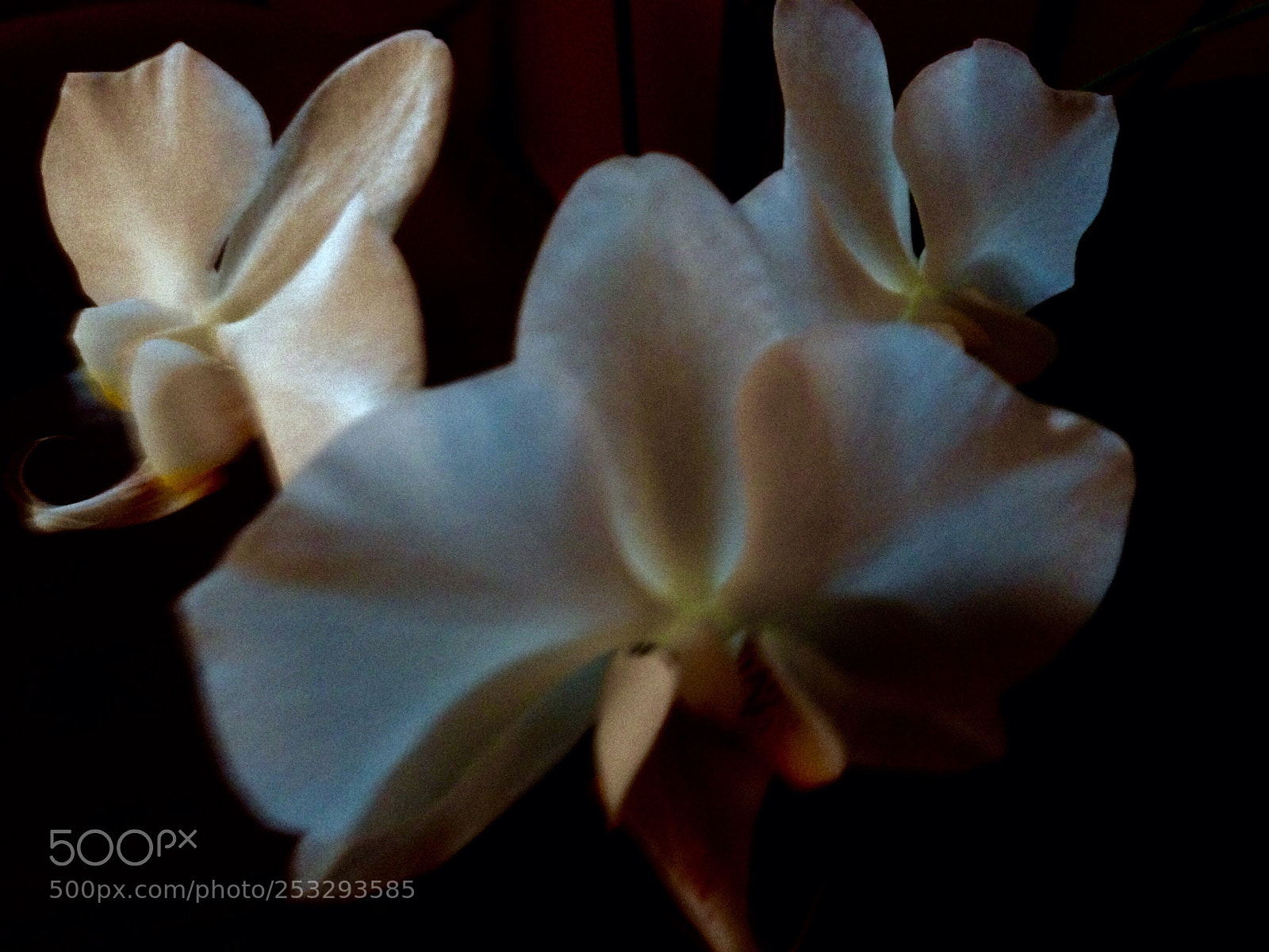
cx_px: 634
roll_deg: +1.1
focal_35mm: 33
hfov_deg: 55.4
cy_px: 476
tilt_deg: -42.8
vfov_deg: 42.9
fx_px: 1210
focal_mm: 4.12
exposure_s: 1/17
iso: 400
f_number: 2.4
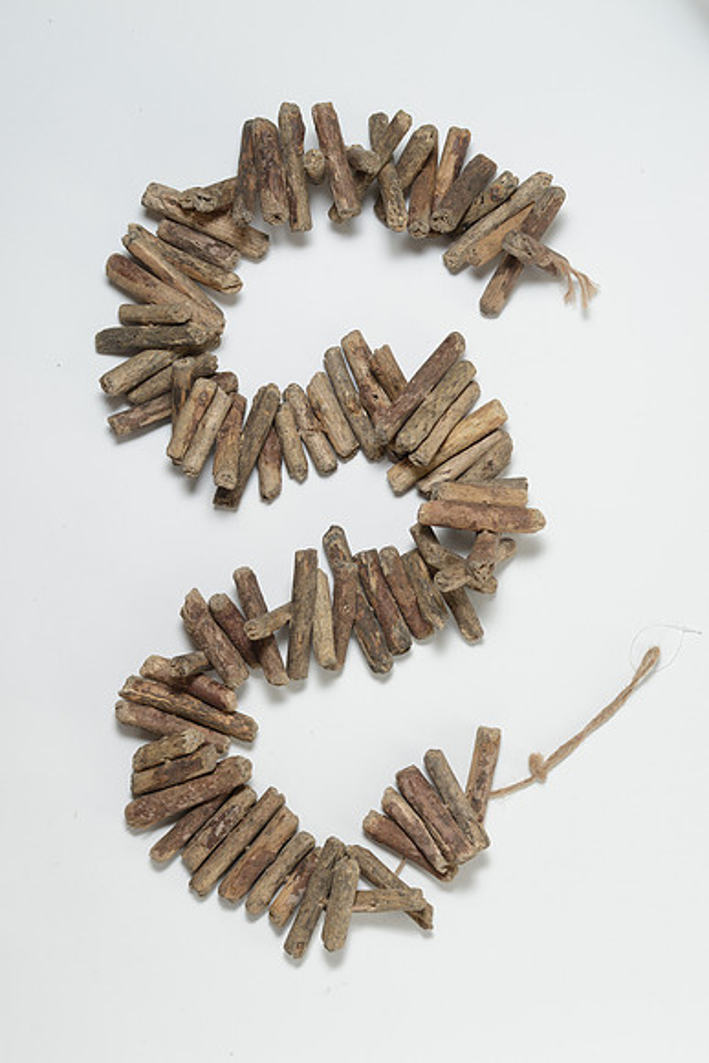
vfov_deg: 39.6
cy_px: 532
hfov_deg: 27.0
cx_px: 354
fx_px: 1476
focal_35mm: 50
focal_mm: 50
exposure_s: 1/200
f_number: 5.6
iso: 200
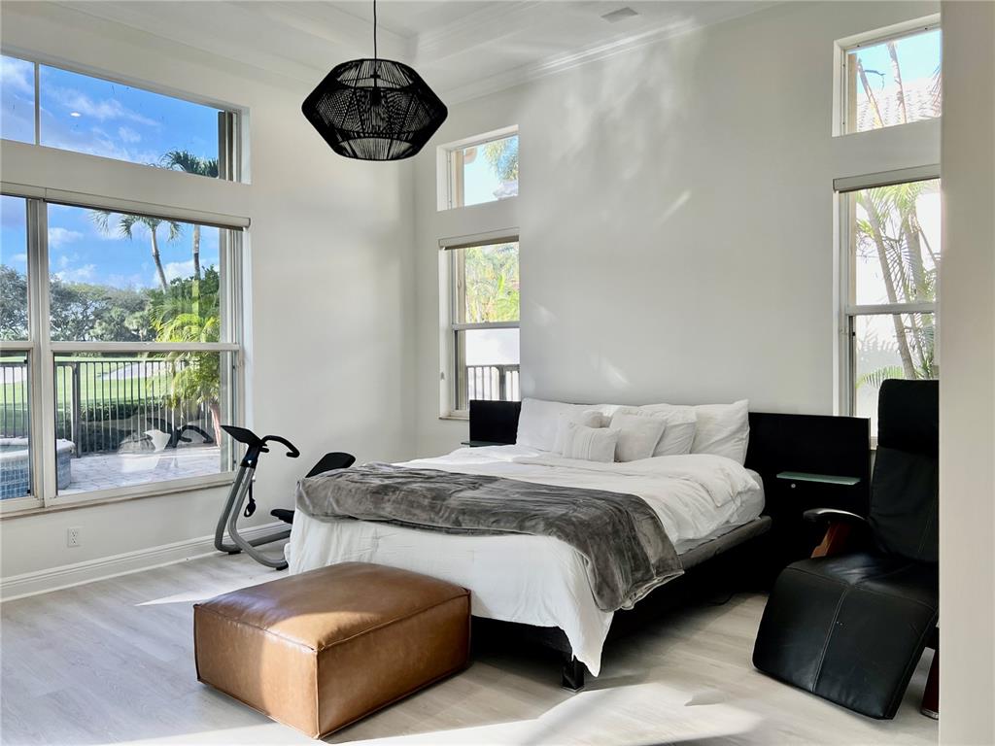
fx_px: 747
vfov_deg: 53.1
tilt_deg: -0.6
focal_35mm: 26
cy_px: 373
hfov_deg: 67.3
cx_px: 498
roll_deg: +1.7
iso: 64
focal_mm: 5.7
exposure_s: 1/125
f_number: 1.5
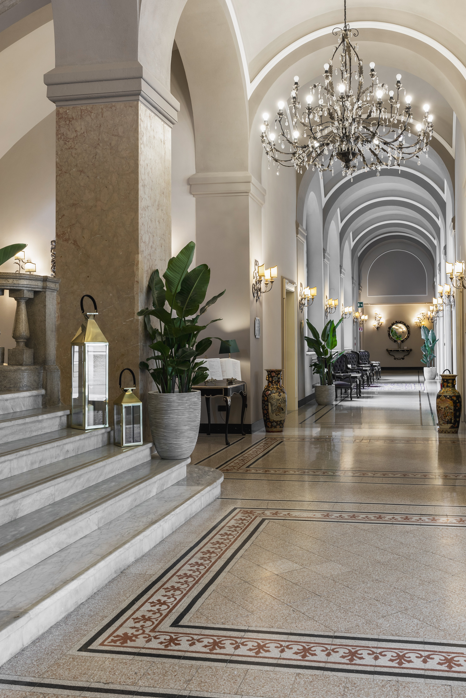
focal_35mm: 34
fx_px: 664
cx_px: 198
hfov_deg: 38.6
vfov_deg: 55.3
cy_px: 299
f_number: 7.1
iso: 200
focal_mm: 29.2
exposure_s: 1/4
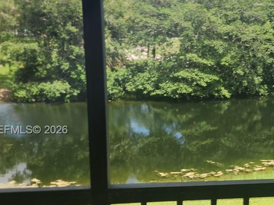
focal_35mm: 61
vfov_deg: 23.9
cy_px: 131
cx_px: 290
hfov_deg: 29.1
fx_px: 483
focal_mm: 5.4
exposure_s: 1/661
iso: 20
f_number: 1.8
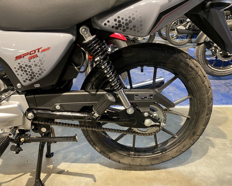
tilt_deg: -21.9
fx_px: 192
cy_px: 95
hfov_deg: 62.2
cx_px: 110
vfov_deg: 51.5
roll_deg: +5.8
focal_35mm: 28
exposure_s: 1/50
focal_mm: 4.25
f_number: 1.8
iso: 320
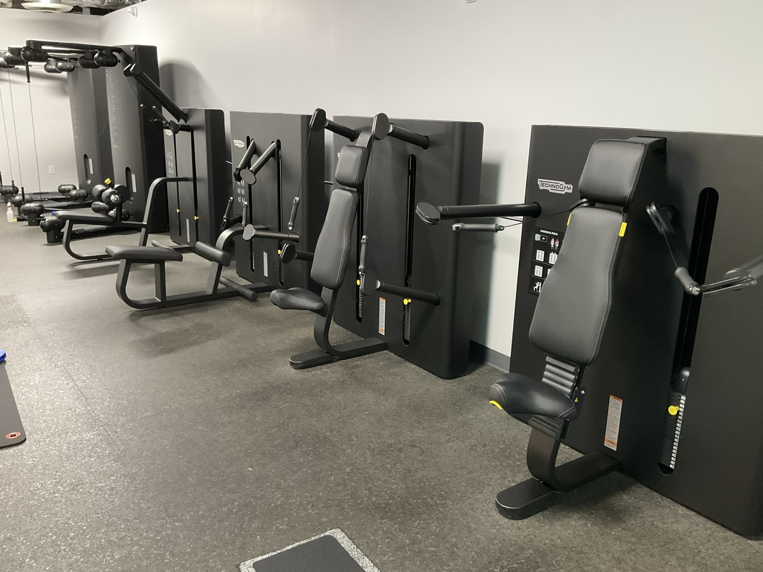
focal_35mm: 30
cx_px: 377
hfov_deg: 60.0
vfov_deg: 46.8
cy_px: 289
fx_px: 661
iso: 250
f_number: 1.8
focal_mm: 3
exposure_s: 1/40
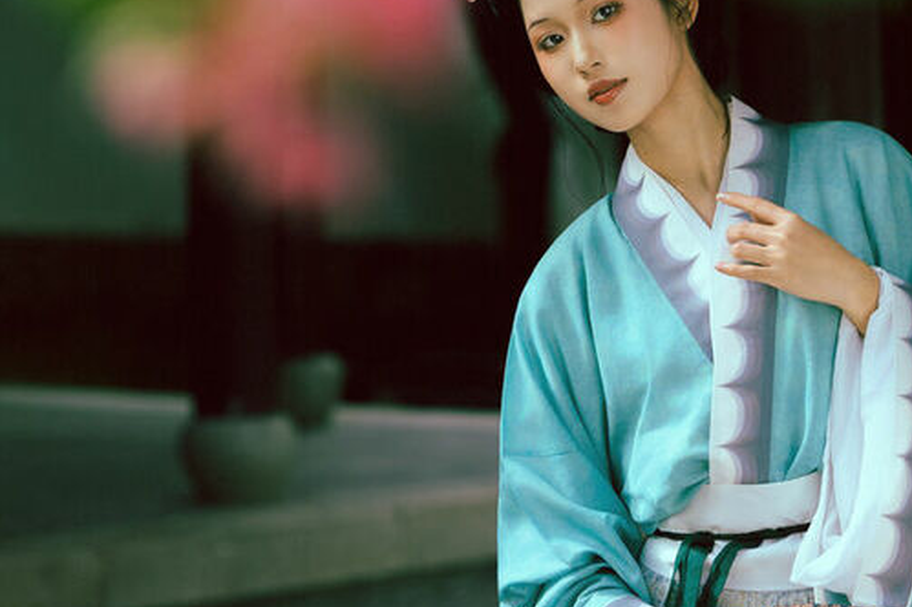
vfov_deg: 7.7
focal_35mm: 179
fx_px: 4532
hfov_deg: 11.4
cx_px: 943
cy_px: 305
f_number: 3.2
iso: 100
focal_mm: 85
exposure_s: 1/400
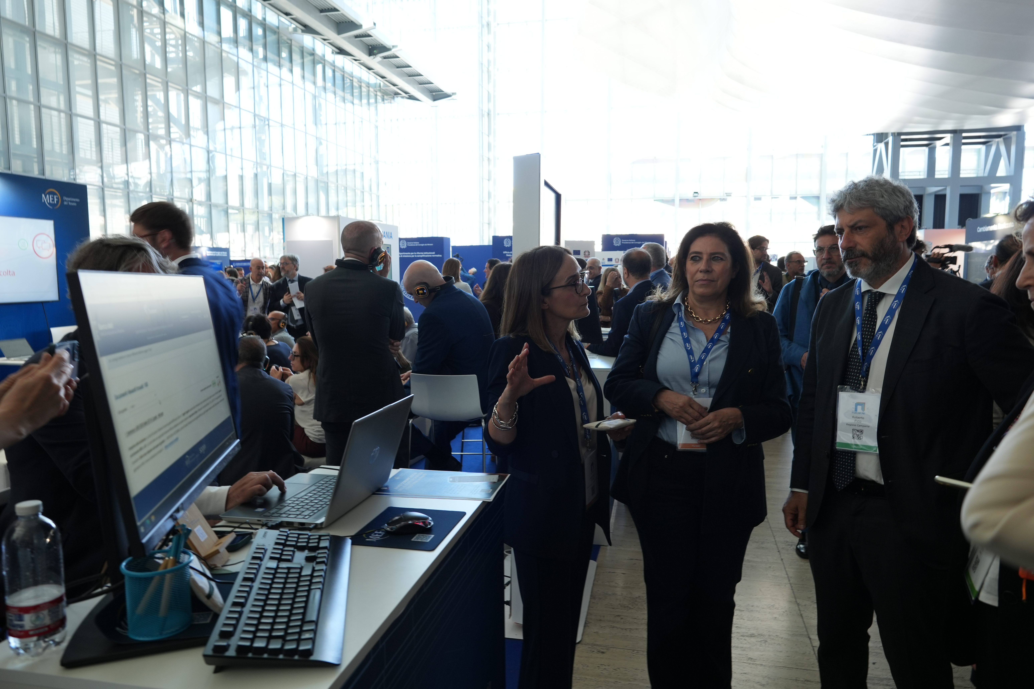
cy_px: 344
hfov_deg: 73.7
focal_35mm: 24
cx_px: 517
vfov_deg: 53.1
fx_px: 689
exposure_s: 1/30
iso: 200
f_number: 4
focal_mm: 16
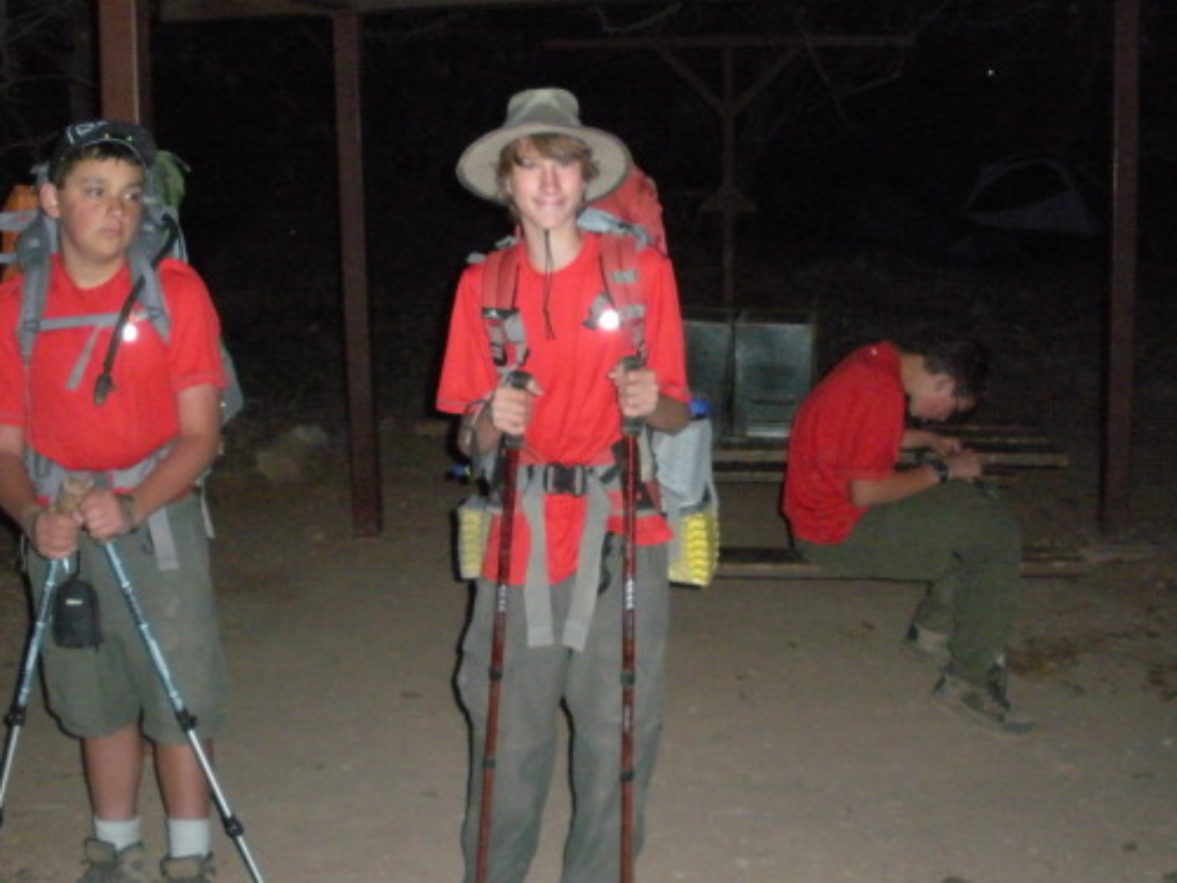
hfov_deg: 41.2
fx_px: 1564
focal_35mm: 46
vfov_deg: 31.5
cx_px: 592
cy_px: 434
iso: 800
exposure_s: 1/60
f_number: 3.5
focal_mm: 6.3
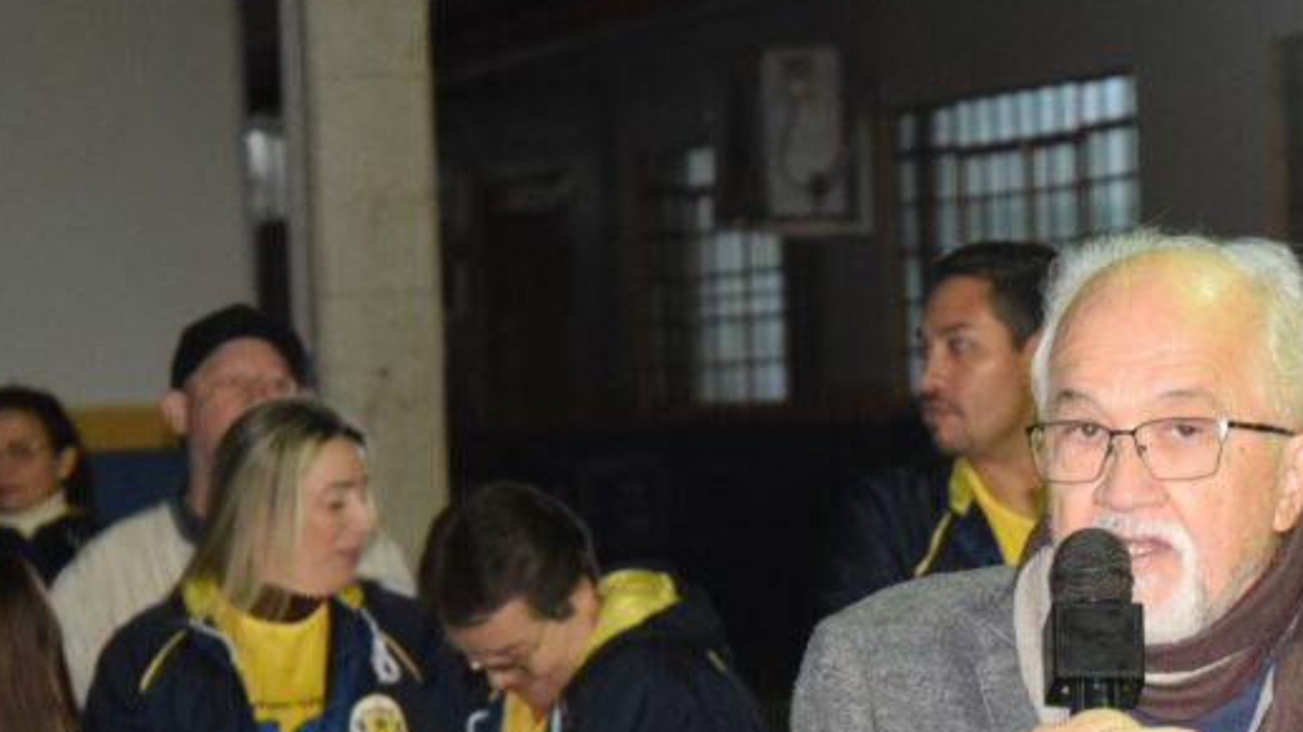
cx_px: 1092
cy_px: 664
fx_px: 6010
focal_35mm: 174
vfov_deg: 7.0
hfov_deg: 12.3
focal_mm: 56
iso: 2200
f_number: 4.5
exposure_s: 1/60
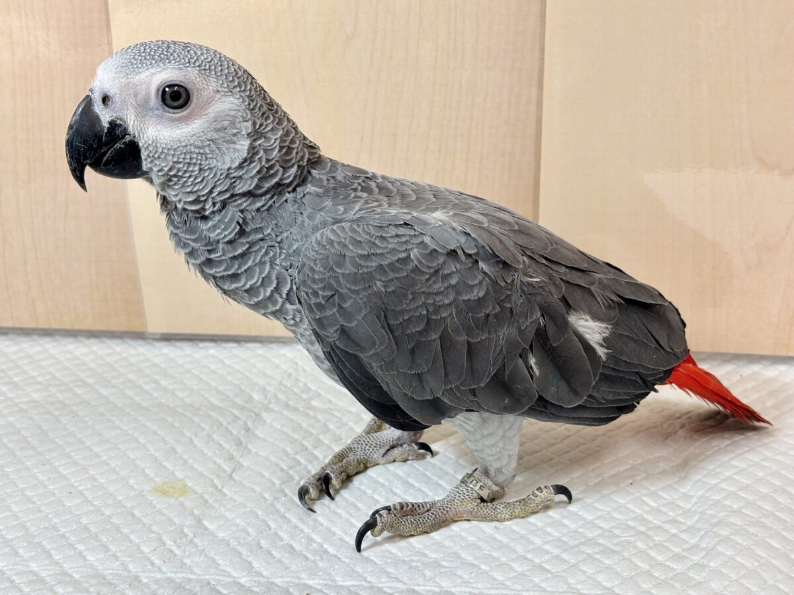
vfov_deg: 28.0
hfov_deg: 36.8
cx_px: 397
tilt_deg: -22.3
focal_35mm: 52
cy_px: 298
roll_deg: +1.1
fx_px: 1193
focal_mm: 5.96
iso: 40
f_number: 1.6
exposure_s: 1/50
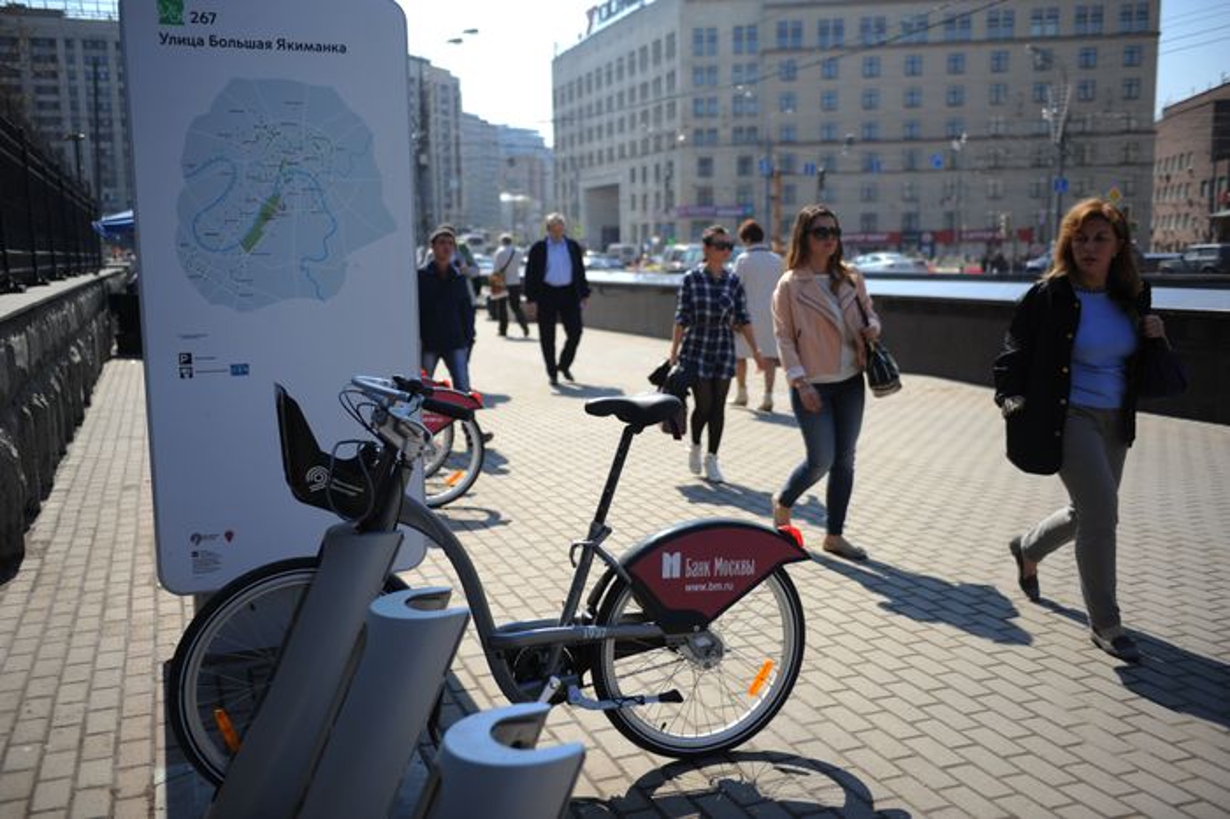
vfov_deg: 37.8
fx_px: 1195
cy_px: 410
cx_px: 615
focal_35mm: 35
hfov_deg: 54.5
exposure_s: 1/1600
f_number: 2.8
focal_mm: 35
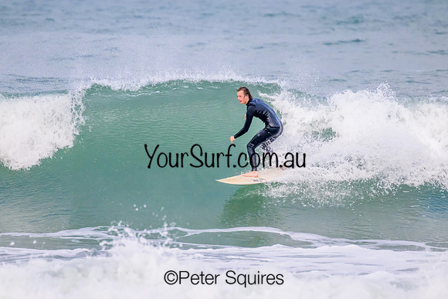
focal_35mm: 835
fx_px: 10397
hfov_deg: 2.5
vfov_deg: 1.6
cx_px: 224
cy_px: 150
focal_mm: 800
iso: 4500
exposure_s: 1/2000
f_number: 11
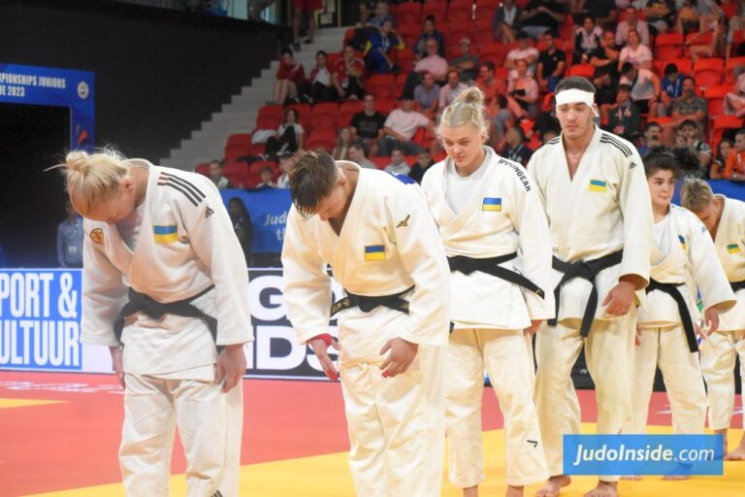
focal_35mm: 105
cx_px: 372
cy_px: 248
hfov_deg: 19.5
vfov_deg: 13.0
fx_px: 2173
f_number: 7.1
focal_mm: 70
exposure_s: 1/640
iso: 6400
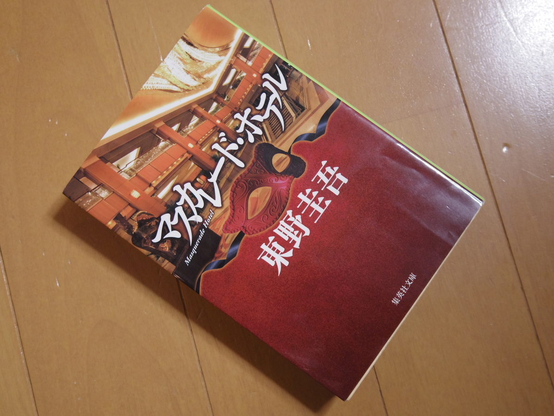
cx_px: 277
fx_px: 752
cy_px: 208
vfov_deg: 30.9
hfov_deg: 40.4
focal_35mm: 47
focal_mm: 8.5
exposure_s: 1/30
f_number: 1.9
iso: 400
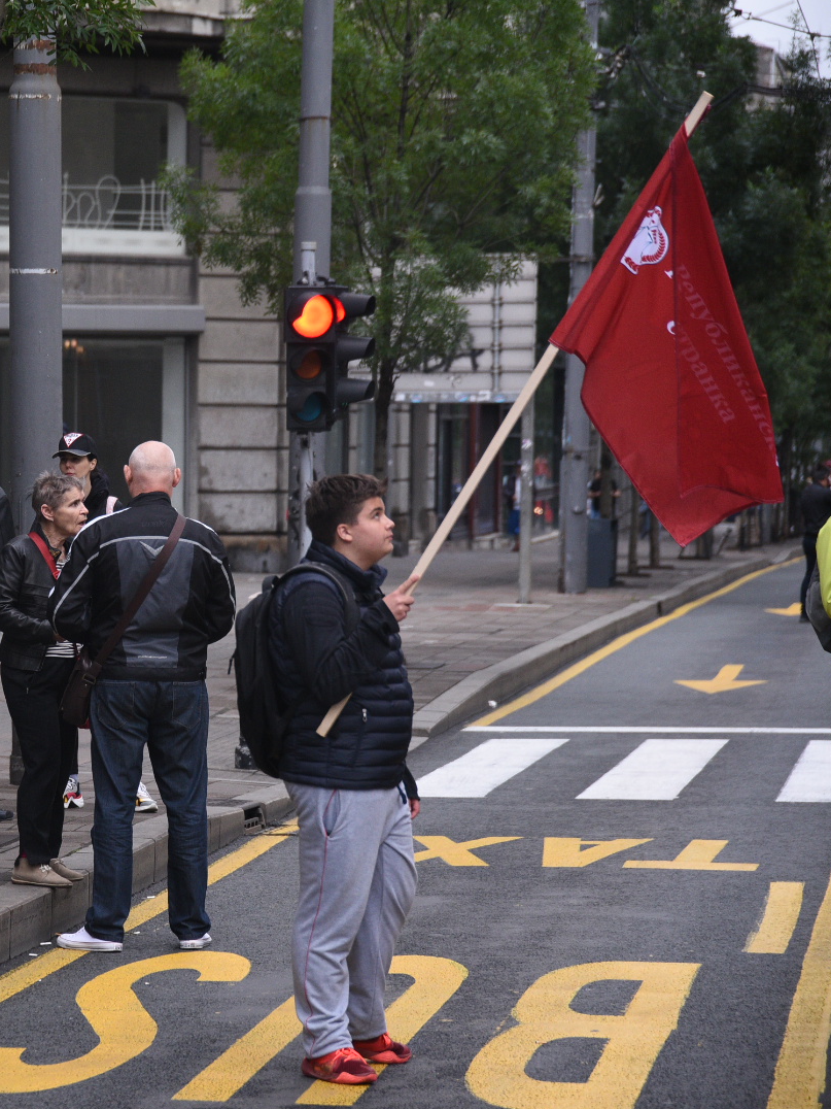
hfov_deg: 9.7
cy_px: 556
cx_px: 25
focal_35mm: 152
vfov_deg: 13.0
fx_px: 4865
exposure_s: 1/400
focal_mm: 105
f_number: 4
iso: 1250
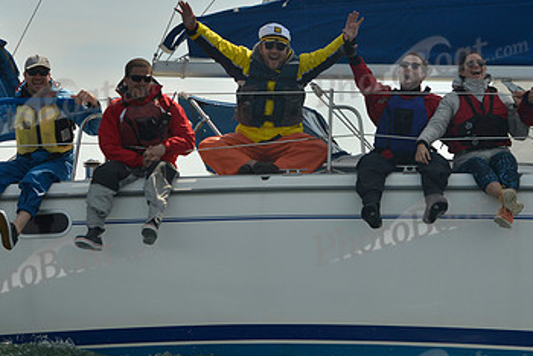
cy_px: 168
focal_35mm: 116
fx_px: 1719
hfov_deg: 17.6
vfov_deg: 11.8
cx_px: 236
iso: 200
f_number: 7.1
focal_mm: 70
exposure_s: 1/1250
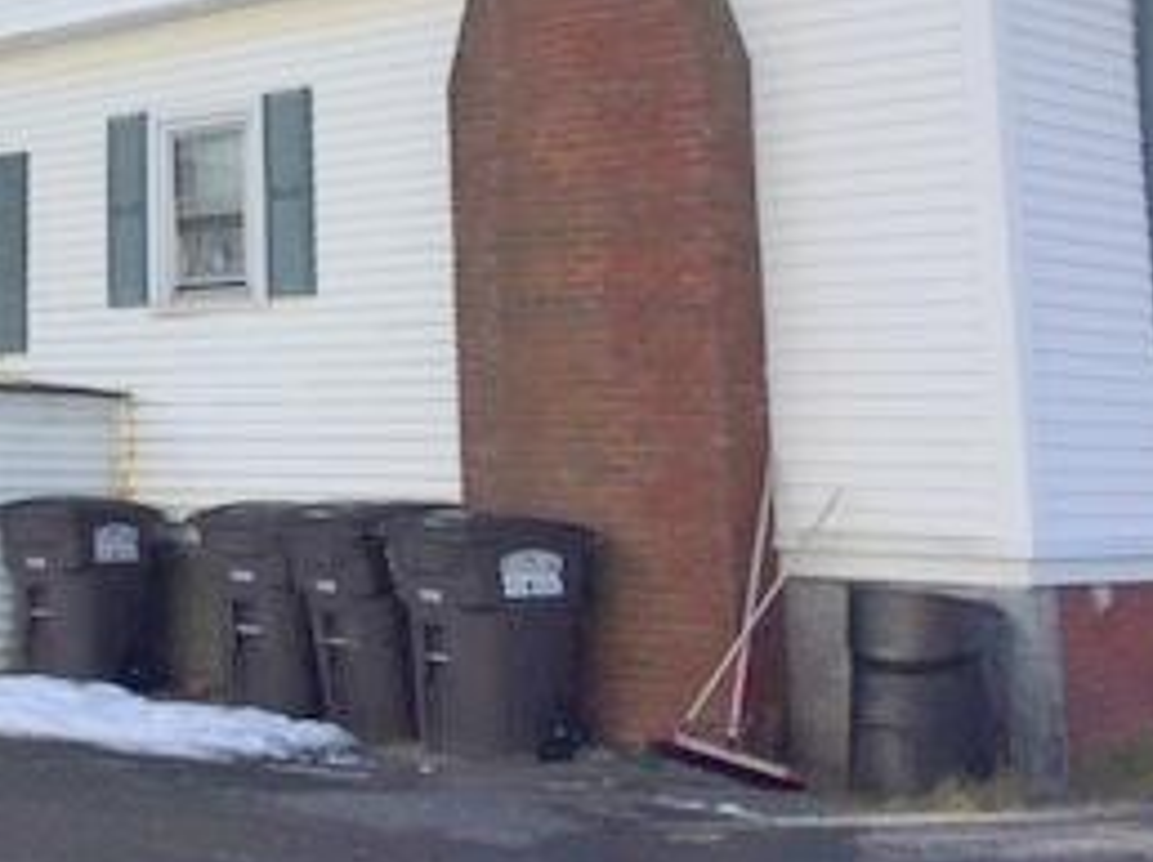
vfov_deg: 19.9
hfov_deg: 25.7
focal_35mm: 72
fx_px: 2396
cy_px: 58
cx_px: -4
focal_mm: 4.15
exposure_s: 1/1148
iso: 25
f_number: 2.2
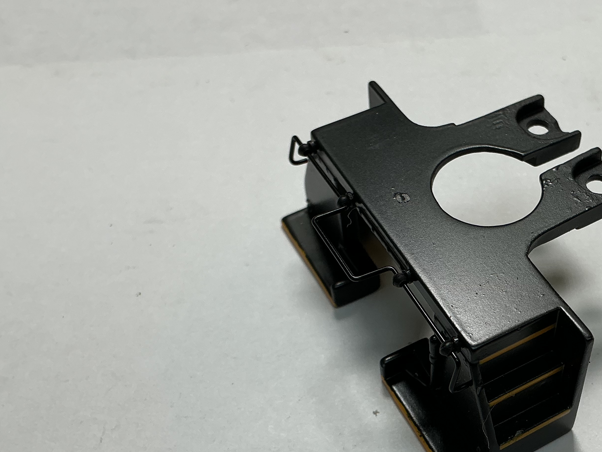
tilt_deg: -52.0
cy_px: 279
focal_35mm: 48
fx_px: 835
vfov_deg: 30.2
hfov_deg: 38.8
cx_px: 438
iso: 20
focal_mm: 3
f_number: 1.8
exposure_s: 1/232
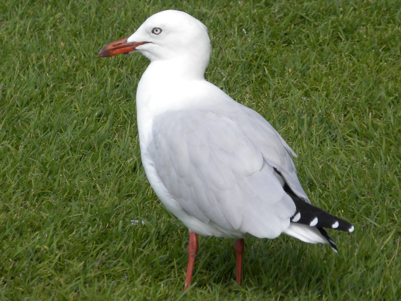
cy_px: 150
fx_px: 4924
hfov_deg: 4.7
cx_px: 200
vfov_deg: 3.5
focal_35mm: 425
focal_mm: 75.7
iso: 64
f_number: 5
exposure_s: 1/333
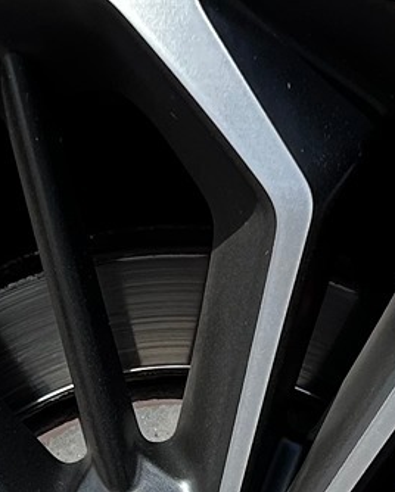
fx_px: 2232
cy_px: 541
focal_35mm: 153
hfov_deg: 10.1
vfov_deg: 12.4
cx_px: 164
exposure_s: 1/957
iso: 50
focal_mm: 5.7
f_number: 1.5
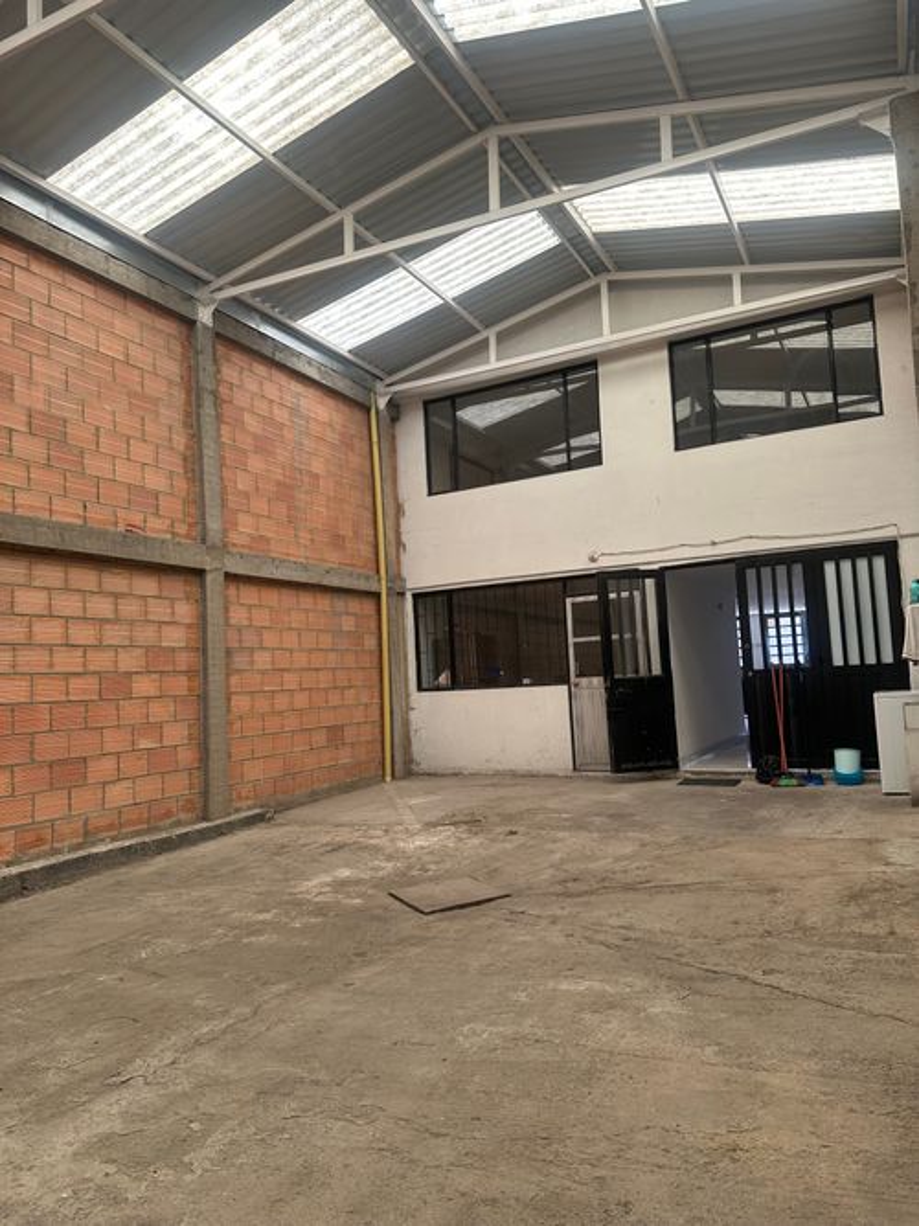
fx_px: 850
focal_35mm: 24
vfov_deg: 71.6
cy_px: 613
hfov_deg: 56.8
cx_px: 460
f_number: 1.78
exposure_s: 1/154
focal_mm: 6.86
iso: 100
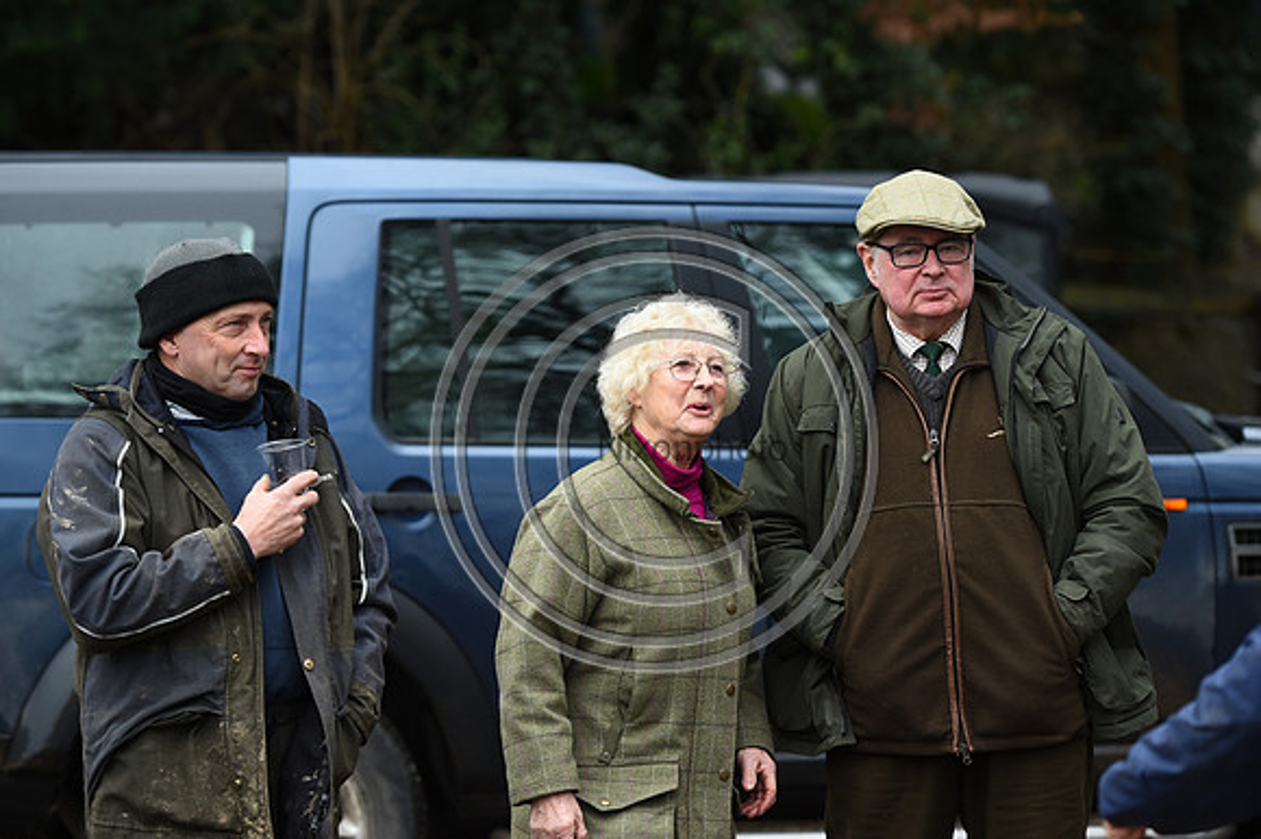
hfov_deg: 17.7
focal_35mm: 116
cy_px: 420
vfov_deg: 11.8
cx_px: 630
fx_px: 4061
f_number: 3.5
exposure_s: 1/1250
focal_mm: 116
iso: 1400
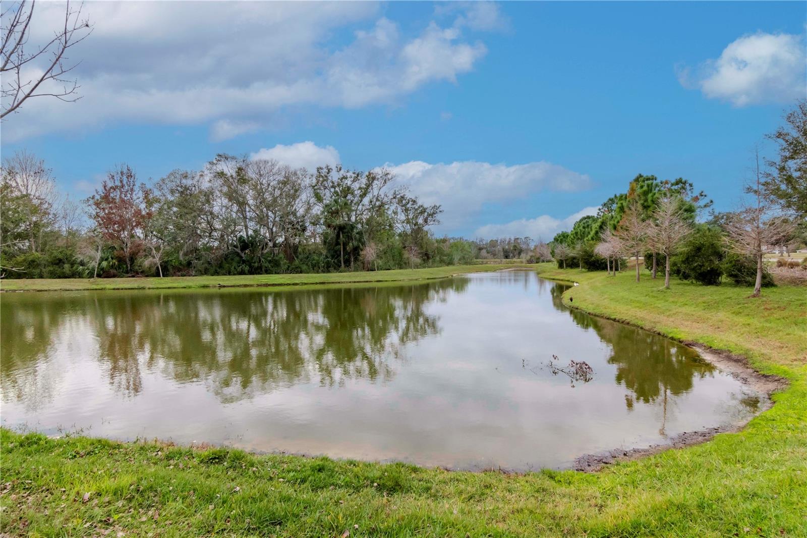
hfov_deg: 85.4
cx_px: 404
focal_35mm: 20
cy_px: 269
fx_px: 437
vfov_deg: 63.2
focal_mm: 13
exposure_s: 1/400
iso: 800
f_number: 14
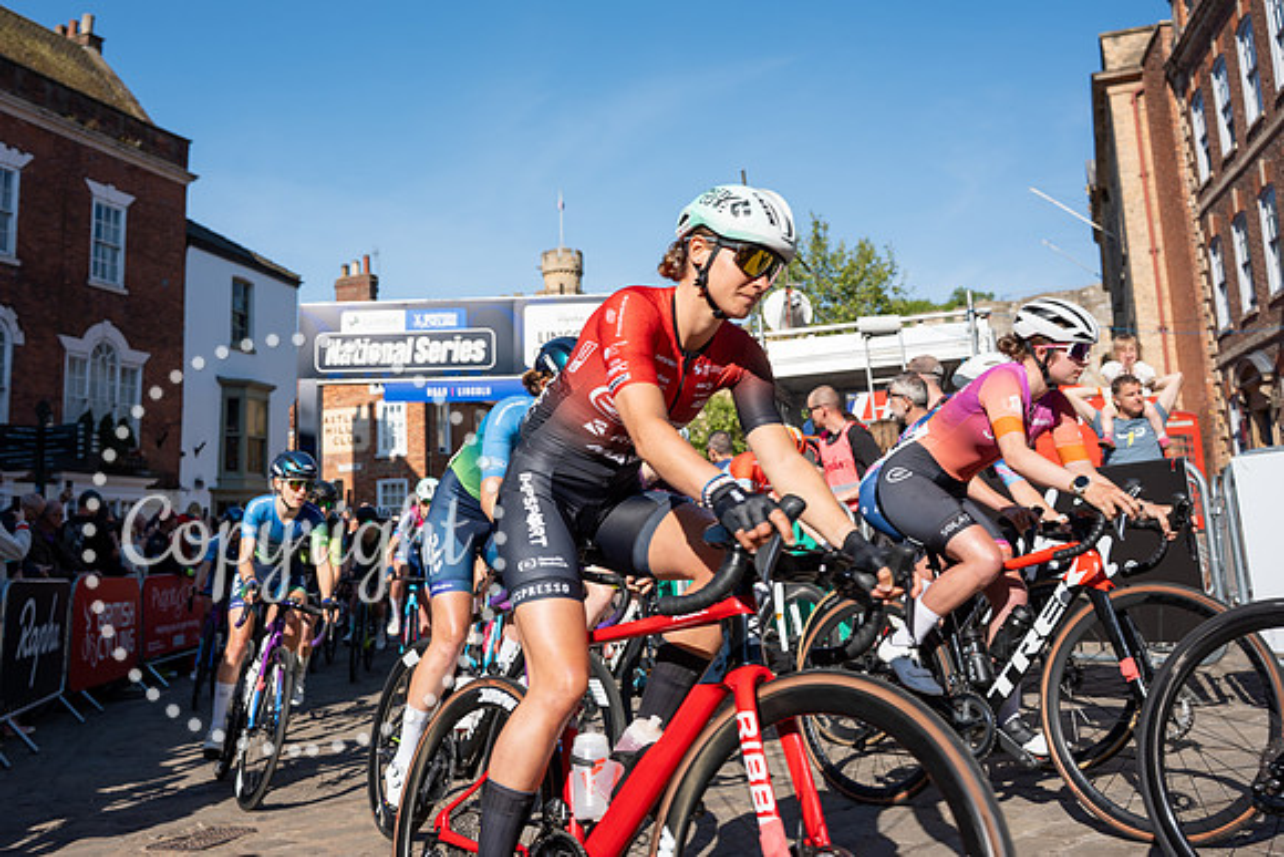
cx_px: 524
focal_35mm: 33
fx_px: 1183
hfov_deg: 56.6
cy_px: 350
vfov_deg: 39.7
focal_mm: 28
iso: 100
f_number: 4
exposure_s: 1/800
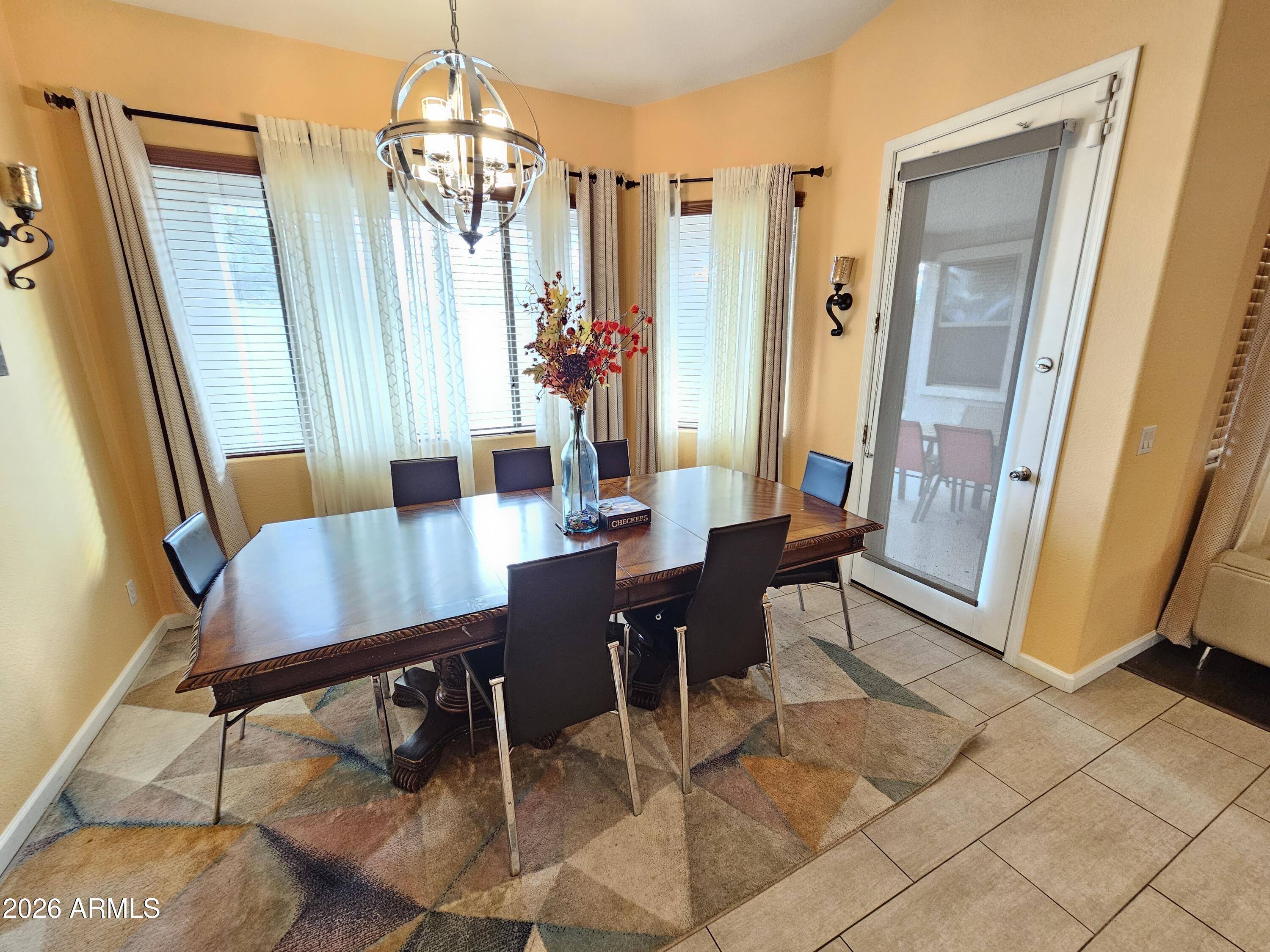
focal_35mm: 13
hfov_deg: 106.2
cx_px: 635
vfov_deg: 89.9
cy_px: 476
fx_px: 477
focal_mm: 2.2
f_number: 2.2
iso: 500
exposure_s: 1/30
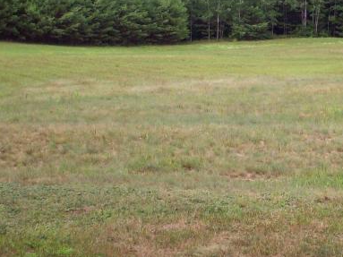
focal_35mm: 99
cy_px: 81
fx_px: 981
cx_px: 270
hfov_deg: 19.6
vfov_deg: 14.9
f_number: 2.8
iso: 80
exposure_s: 1/478
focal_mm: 6.2
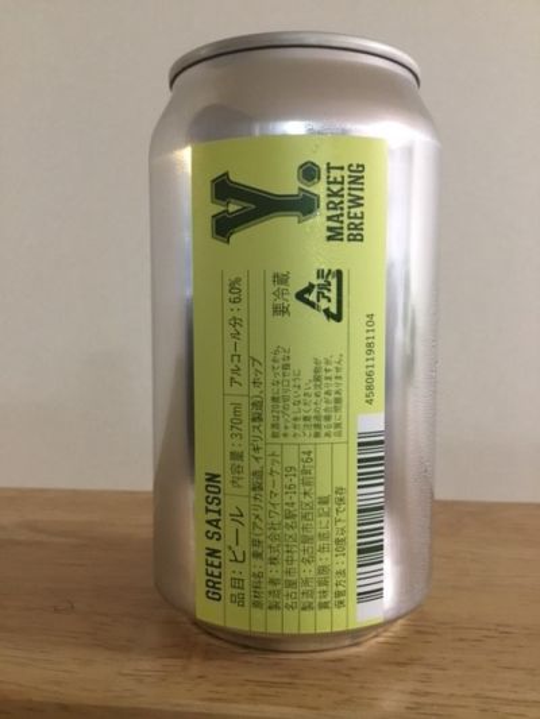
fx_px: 645
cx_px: 270
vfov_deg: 58.3
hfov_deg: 45.5
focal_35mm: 31
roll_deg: +0.4
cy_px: 360
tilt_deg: -5.6
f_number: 2.4
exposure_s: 1/24
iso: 200
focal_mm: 3.3
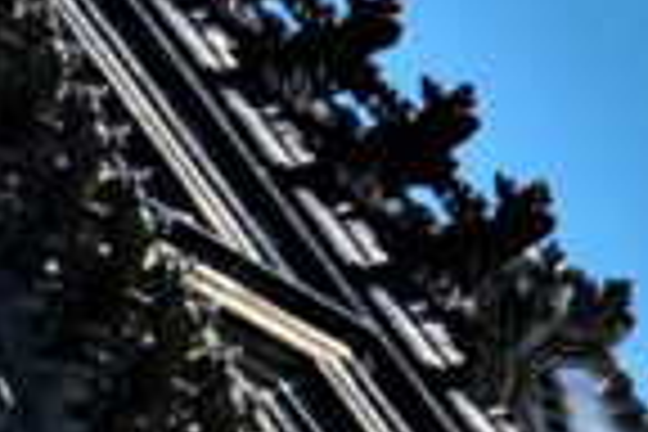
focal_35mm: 1398
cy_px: -68
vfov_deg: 1.0
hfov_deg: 1.5
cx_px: -1305
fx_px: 25162
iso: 125
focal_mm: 71.8
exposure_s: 1/160
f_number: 7.1
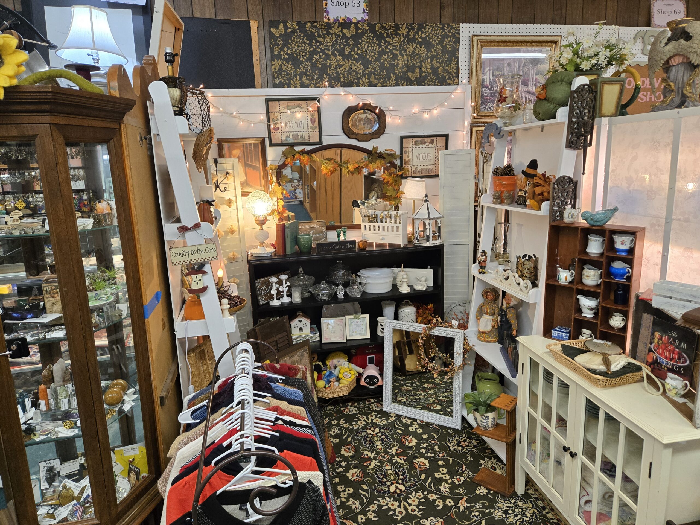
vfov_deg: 58.9
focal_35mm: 23
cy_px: 262
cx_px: 350
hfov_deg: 73.9
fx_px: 465
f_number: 1.8
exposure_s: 1/120
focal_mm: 5.4
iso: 200
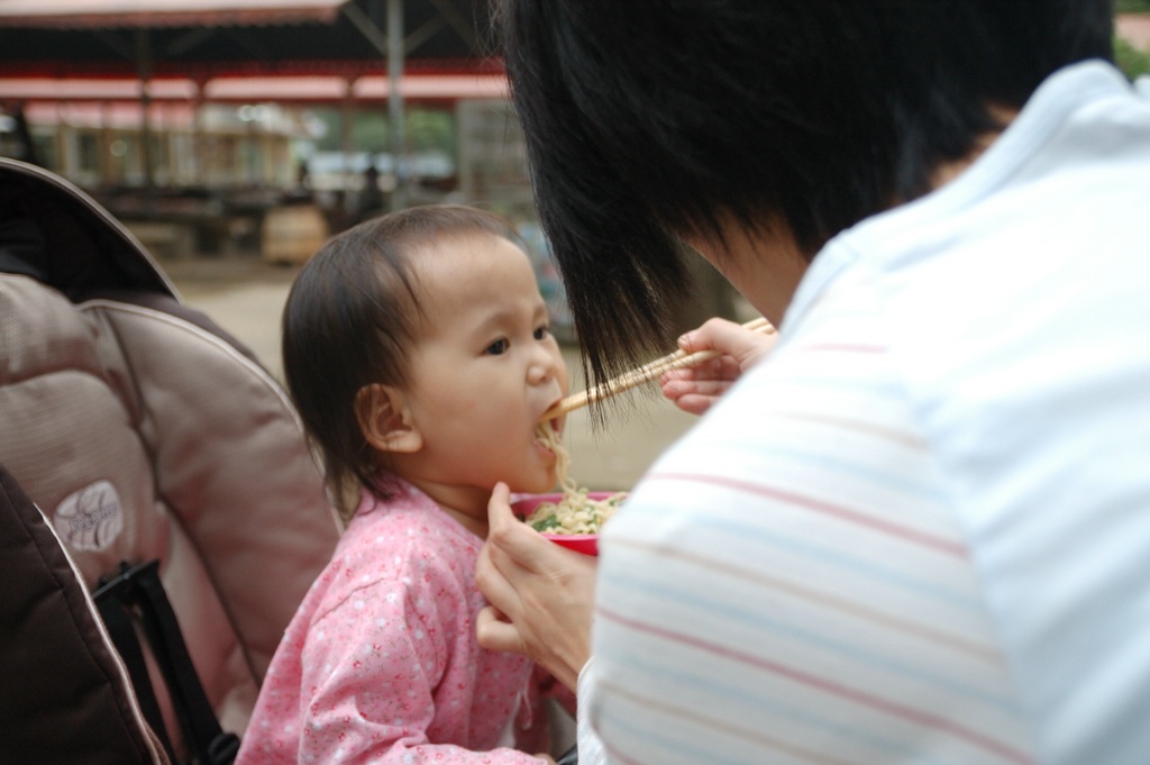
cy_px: 382
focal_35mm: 39
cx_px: 575
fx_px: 1245
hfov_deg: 49.6
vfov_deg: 34.2
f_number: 2.8
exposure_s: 1/160
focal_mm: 26
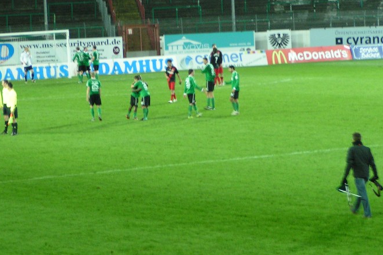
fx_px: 2202
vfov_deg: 6.6
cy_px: 99
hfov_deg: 9.9
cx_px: 162
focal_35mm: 207
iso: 200
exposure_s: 1/25
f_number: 3.5
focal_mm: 25.1
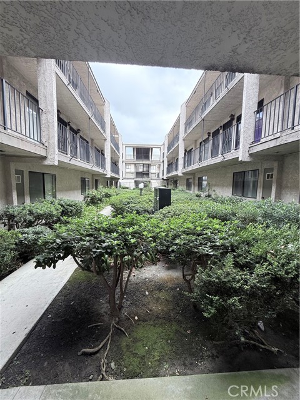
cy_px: 200
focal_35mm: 14
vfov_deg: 102.1
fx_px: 162
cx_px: 150
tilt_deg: -4.8
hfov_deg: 85.7
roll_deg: -1.6
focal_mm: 2.22
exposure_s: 1/153
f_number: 2.2
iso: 50
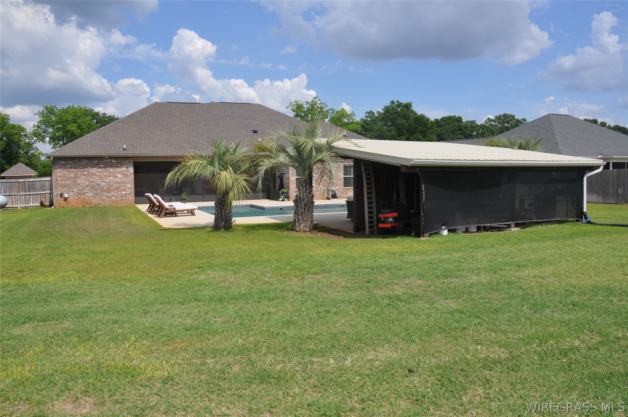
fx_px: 470
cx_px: 314
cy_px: 208
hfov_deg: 67.4
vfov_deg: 47.8
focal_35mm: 27
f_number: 13
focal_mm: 18
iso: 200
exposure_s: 1/160
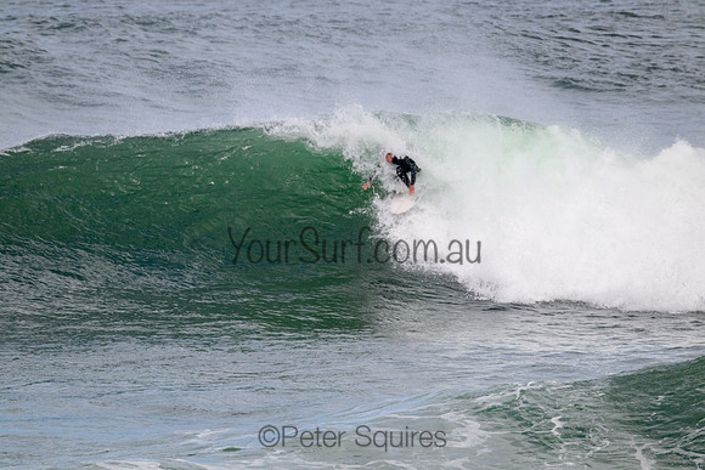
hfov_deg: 2.6
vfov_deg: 1.7
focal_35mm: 800
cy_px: 235
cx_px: 352
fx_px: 15670
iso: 900
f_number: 11
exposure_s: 1/2000
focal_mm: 800
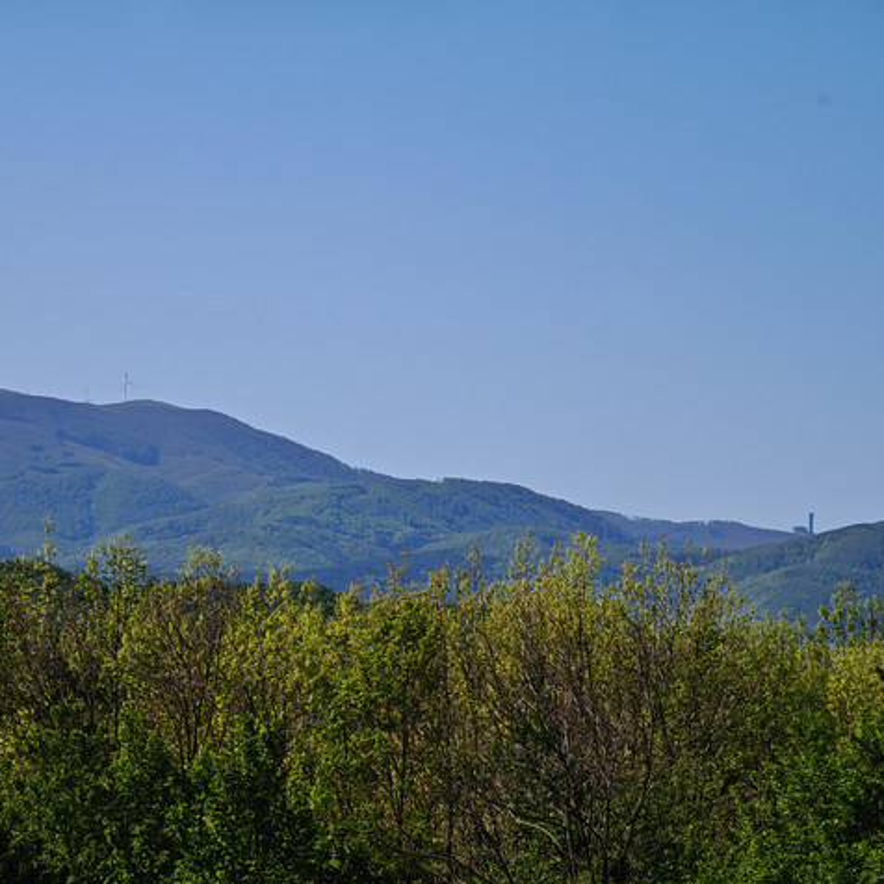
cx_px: 312
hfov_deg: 10.2
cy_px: 444
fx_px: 4941
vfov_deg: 10.2
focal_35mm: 171
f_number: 2.6
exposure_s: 1/290
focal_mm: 15.38
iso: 50
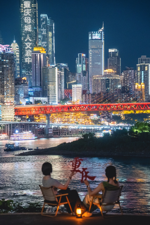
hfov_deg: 12.4
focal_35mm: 110
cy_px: 112
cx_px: 75
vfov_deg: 18.6
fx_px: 688
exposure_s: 1/25
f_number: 5
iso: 5000
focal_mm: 110
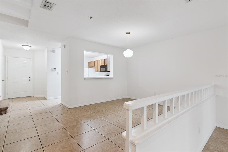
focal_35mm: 18
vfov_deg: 67.4
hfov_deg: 90.0
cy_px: 76
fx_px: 114
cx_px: 114
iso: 250
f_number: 9
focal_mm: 18
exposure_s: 1/15
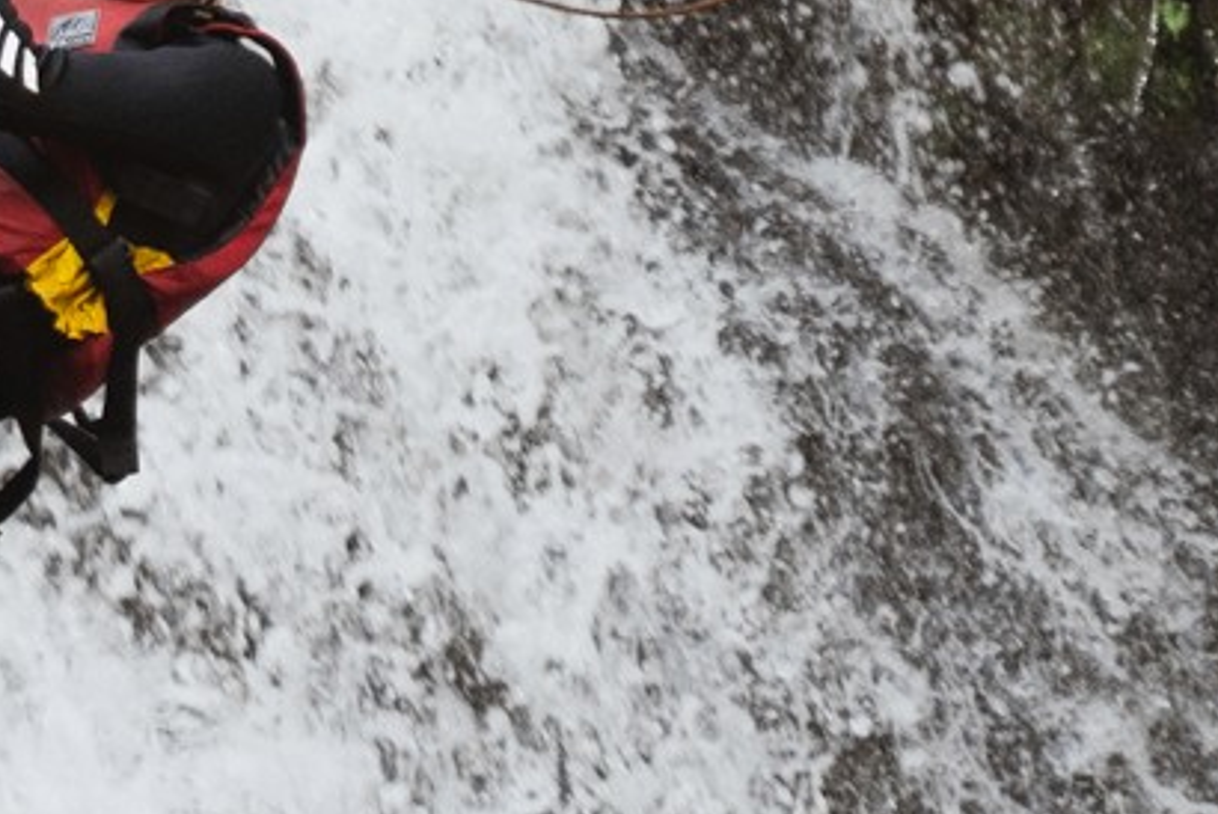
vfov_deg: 1.9
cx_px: -190
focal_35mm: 707
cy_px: 578
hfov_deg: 2.9
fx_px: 23936
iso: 800
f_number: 5
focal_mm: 150
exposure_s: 1/640
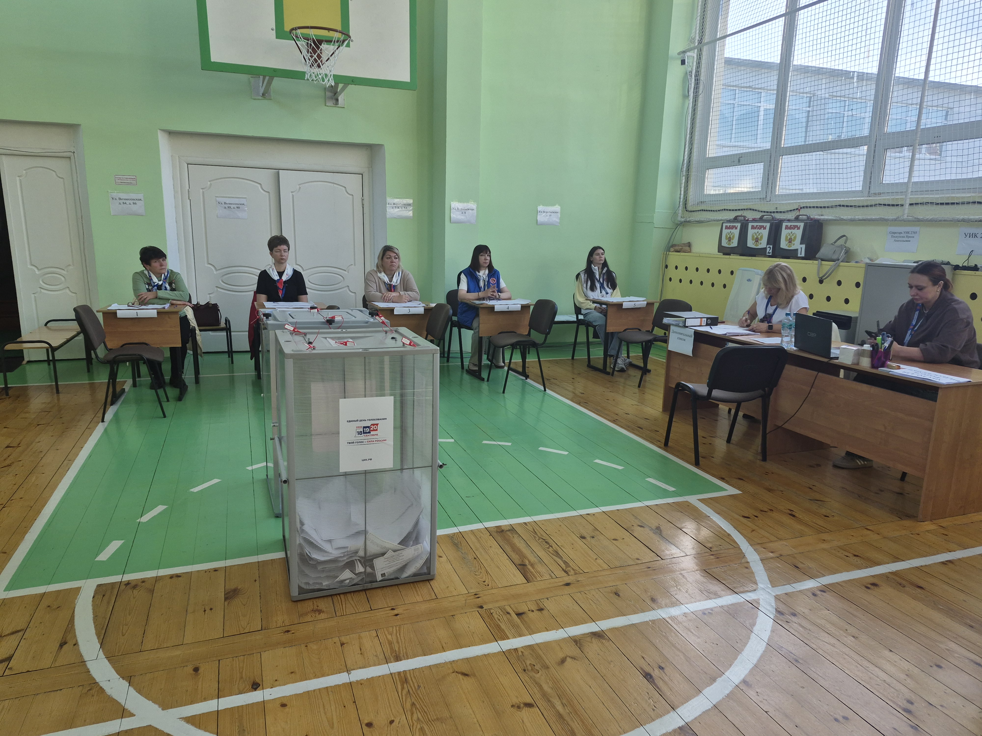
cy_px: 368
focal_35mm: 23
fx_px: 652
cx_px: 491
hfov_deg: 73.9
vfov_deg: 58.9
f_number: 1.8
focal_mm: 5.4
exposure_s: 1/660
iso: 80
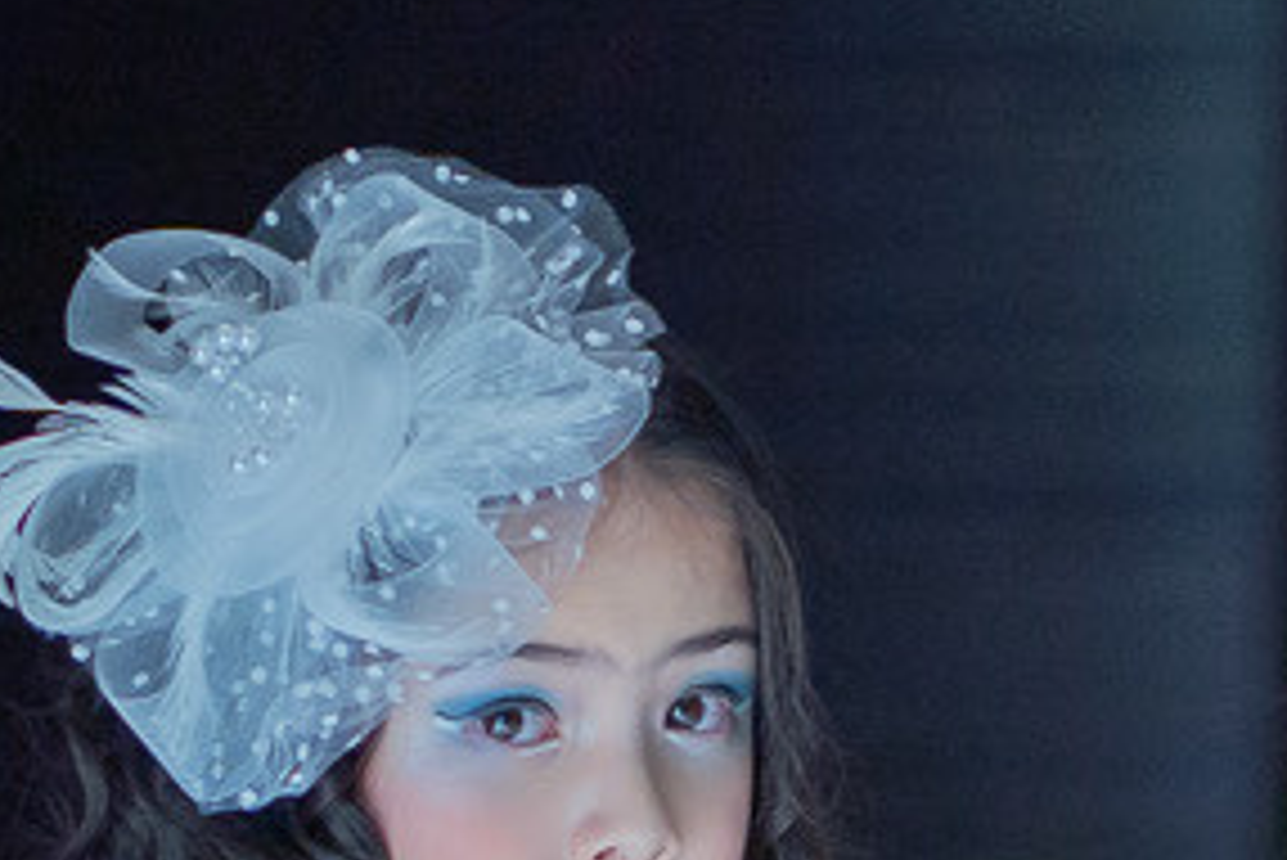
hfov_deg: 3.4
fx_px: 21746
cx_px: 1318
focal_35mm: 608
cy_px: 1884
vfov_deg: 2.3
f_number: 1.8
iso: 200
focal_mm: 85
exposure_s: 1/800
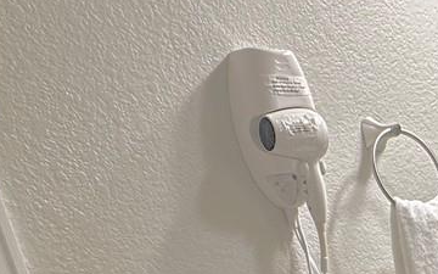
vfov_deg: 16.1
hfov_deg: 25.9
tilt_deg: -21.5
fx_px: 788
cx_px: 590
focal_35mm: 66
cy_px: 521
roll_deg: +6.1
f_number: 2.2
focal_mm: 2.22
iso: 160
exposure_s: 1/60
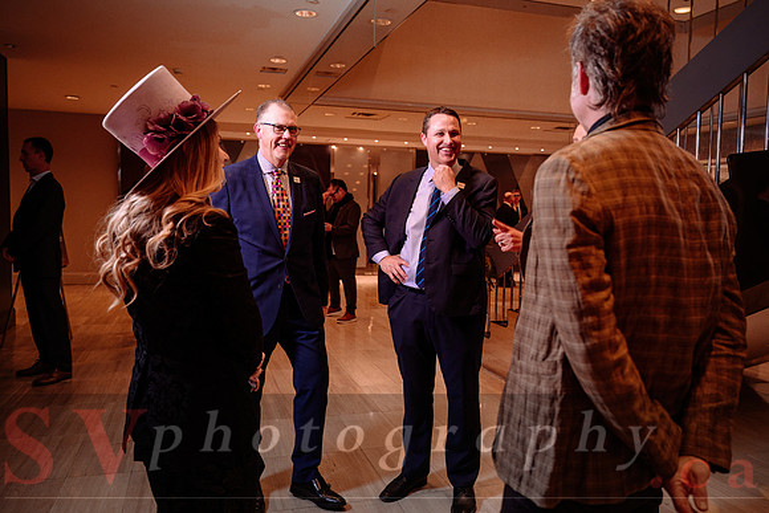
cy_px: 256
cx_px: 384
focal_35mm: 29
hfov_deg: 63.6
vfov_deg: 45.0
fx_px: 620
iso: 800
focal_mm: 29
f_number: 3.5
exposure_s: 1/125
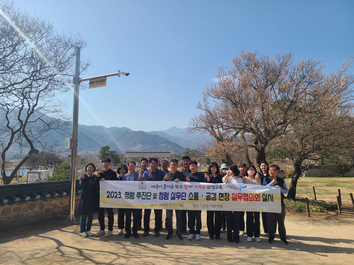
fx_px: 266
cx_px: 177
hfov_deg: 67.3
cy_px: 132
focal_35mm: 26
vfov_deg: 53.1
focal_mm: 5.4
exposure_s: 1/2579
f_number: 1.8
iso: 40
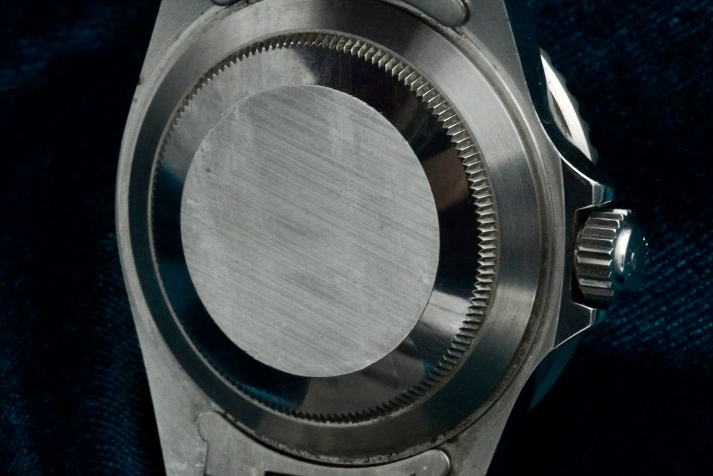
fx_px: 2319
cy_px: 247
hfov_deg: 17.5
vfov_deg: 11.7
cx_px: 387
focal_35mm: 117
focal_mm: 70
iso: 8000
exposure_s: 1/160
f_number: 22
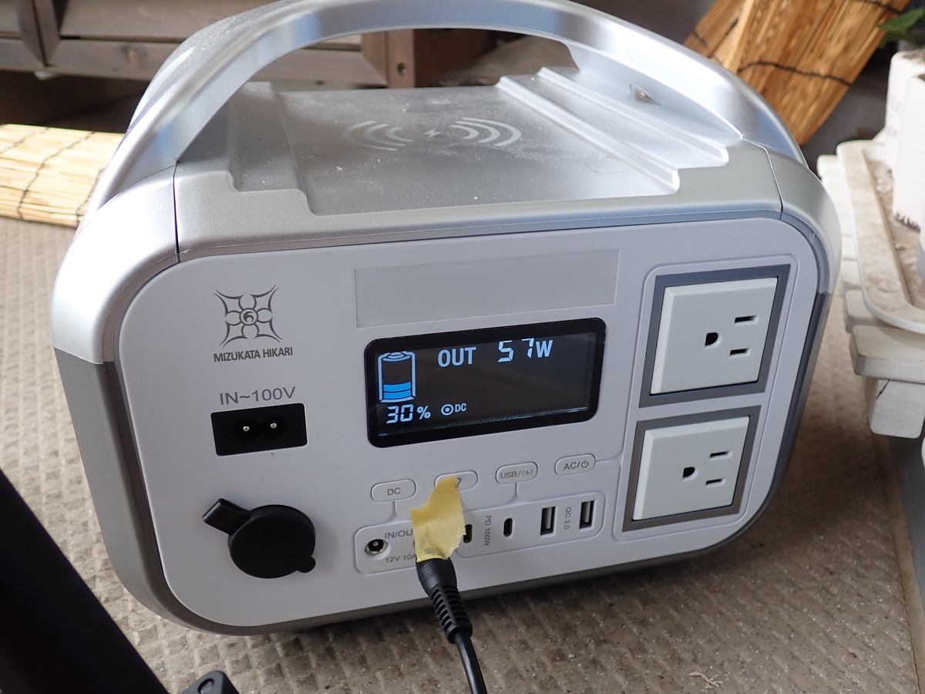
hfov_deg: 60.0
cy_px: 347
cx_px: 462
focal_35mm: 30
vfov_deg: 46.8
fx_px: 802
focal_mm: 5.5
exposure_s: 1/125
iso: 160
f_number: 2.3
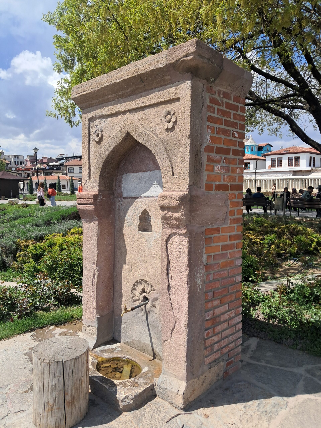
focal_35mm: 27
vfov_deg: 65.3
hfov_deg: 51.4
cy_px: 214
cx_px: 160
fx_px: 334
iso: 50
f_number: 1.8
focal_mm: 4
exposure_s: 1/677
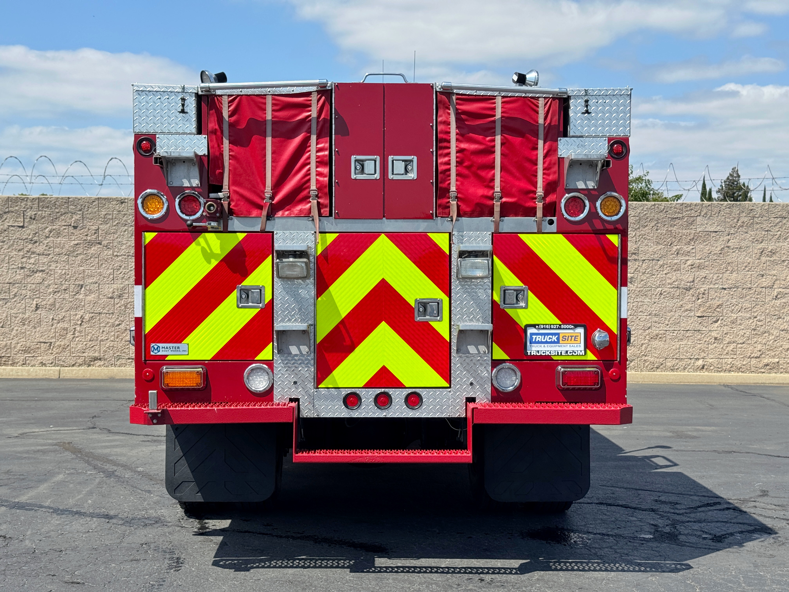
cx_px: 394
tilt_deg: -2.1
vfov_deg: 30.3
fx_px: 1094
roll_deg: -0.2
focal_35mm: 48
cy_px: 296
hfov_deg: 39.7
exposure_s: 1/4975
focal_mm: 6.76
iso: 64
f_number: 1.78
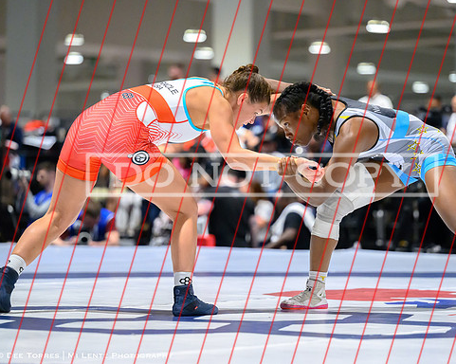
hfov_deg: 12.4
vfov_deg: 9.9
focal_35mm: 156
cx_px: 253
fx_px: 2104
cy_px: 192
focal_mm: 130
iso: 12800
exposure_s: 1/640
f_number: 2.8
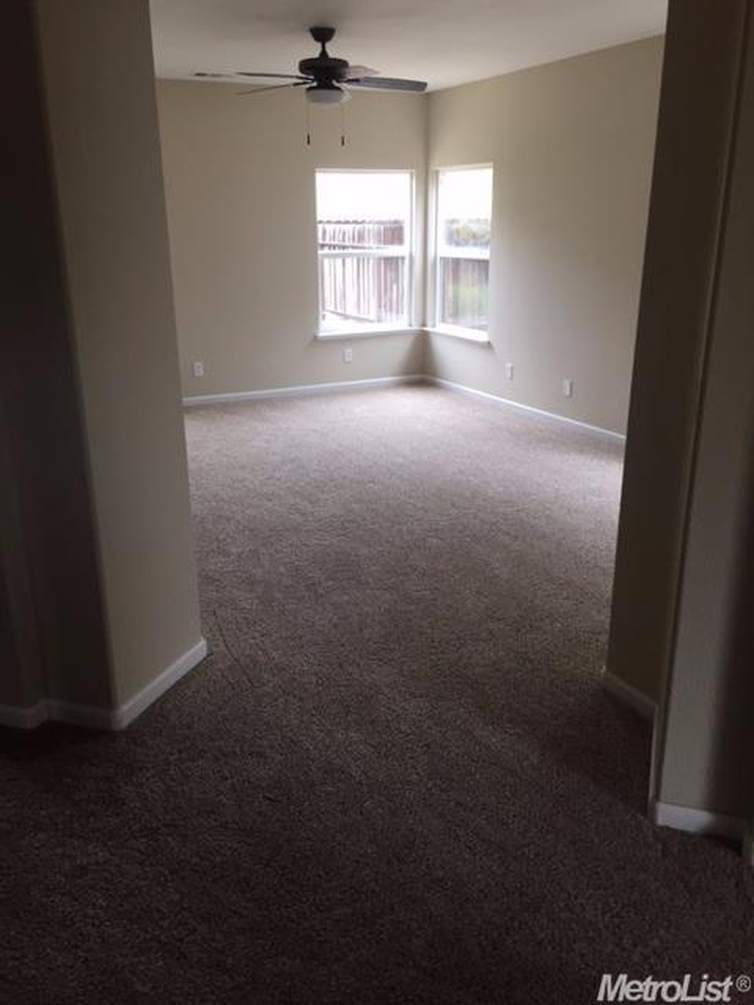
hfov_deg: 48.2
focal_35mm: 29
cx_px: 377
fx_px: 842
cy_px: 502
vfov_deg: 61.7
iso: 32
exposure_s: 1/30
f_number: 2.2
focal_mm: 4.15
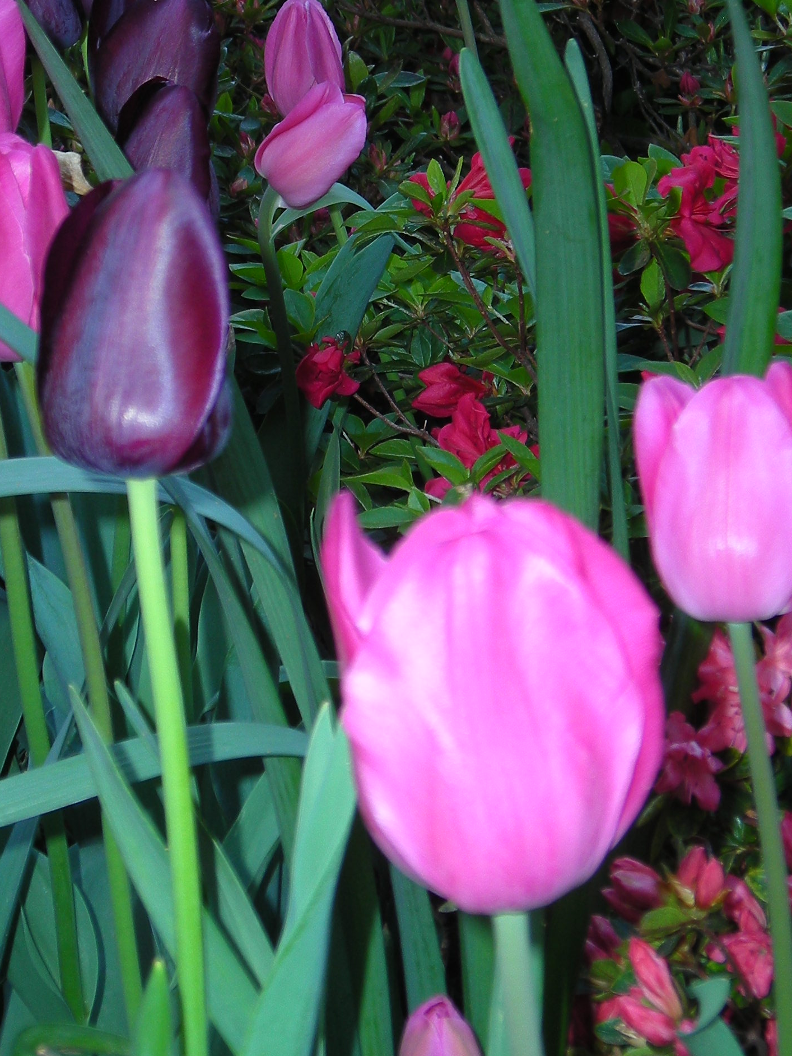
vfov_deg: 17.1
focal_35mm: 115
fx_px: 3508
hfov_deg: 12.9
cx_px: 311
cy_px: 475
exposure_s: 1/120
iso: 57
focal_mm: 12.7
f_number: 4.2
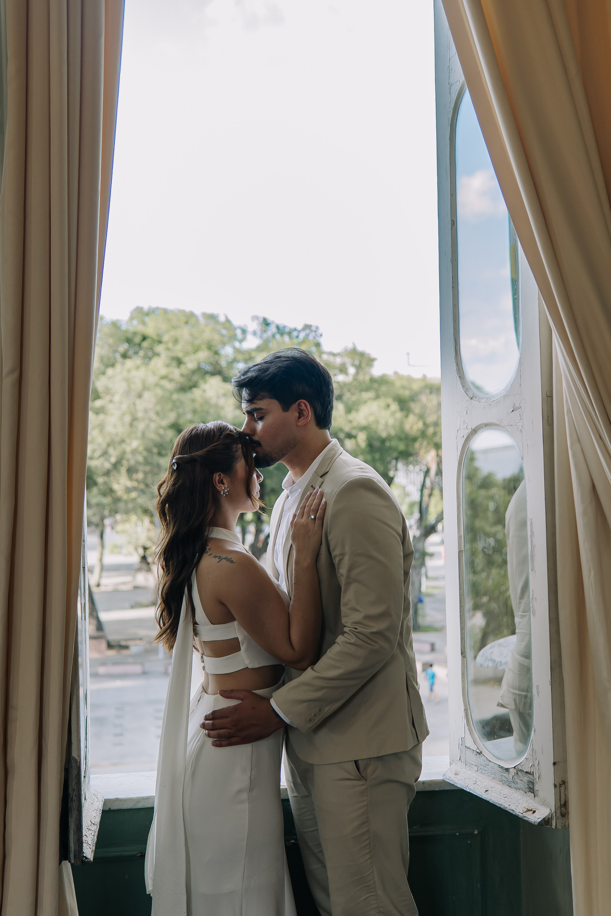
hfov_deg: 29.9
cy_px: 458
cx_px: 306
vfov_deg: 43.6
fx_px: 1146
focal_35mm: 45
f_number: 2.5
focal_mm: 30
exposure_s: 1/200
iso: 250
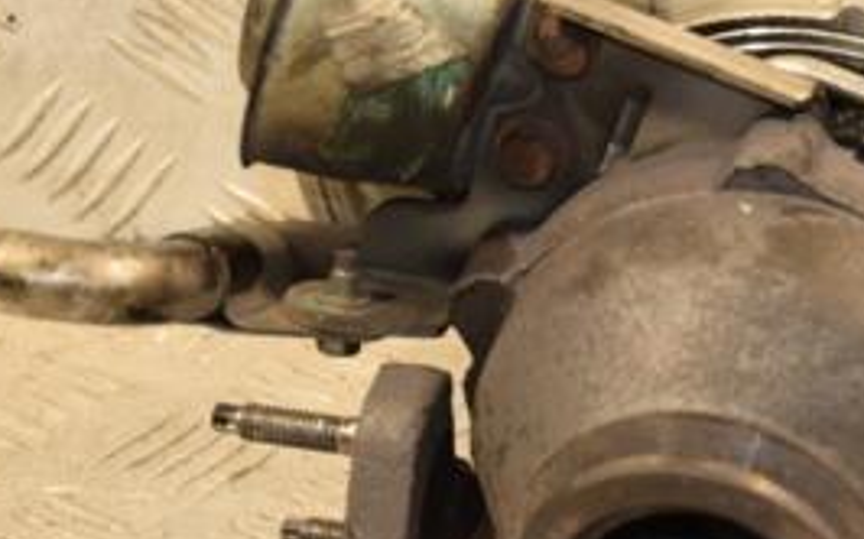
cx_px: 877
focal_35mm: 214
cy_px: 377
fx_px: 5037
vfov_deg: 6.1
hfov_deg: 9.7
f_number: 5.3
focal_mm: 62
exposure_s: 1/100
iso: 800
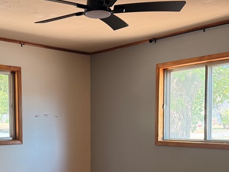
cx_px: 99
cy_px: 140
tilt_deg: -1.4
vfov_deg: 26.5
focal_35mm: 54
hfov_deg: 35.5
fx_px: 357
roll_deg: -0.1
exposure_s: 1/134
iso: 200
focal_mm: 6.76
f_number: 1.78
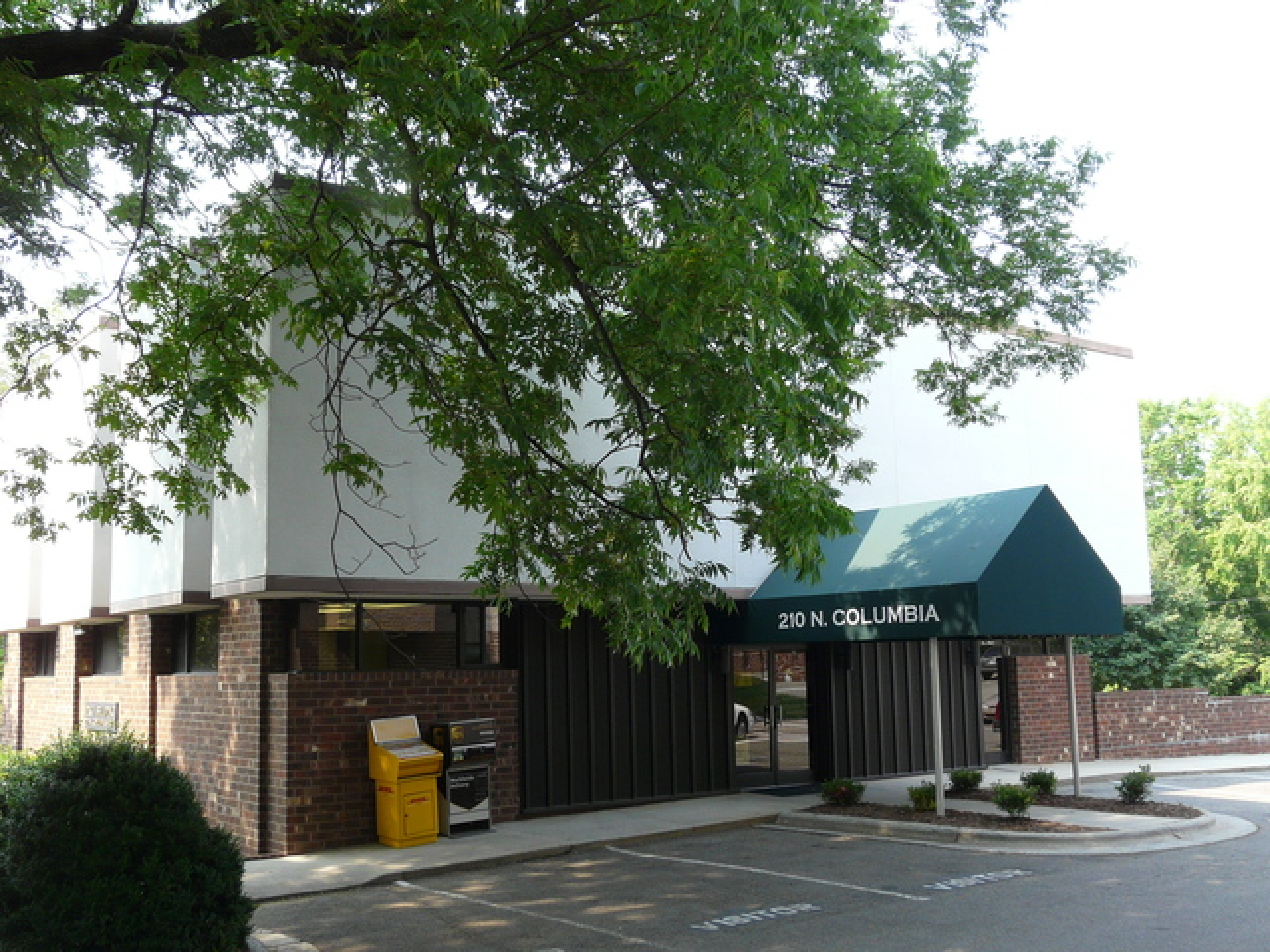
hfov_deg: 51.4
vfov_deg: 39.7
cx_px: 635
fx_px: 1321
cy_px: 476
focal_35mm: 36
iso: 100
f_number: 4
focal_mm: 4.6
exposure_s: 1/100
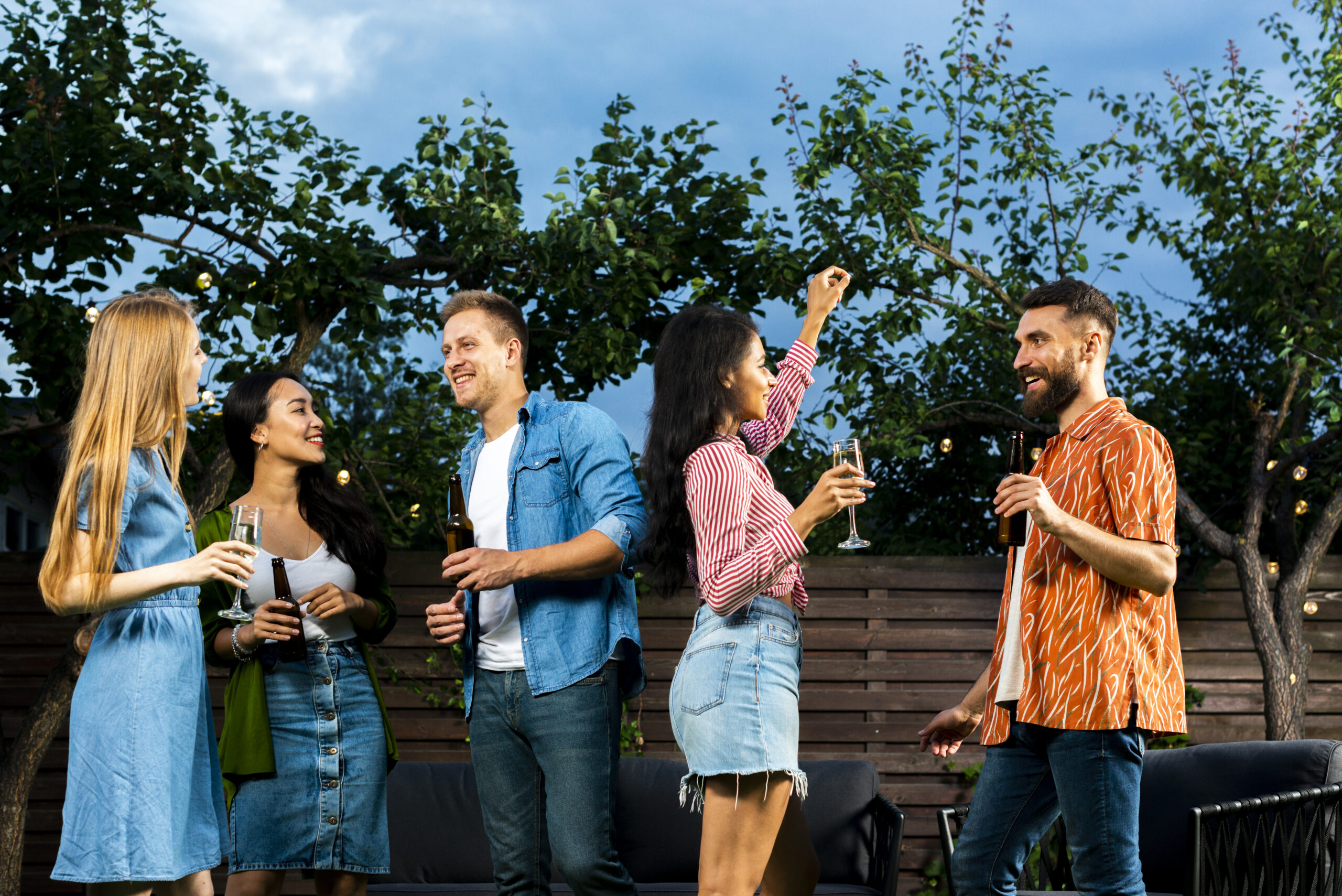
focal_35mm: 50
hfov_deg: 39.6
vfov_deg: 27.0
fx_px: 1865
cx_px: 671
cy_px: 448
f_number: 4.5
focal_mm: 50
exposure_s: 1/160
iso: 320
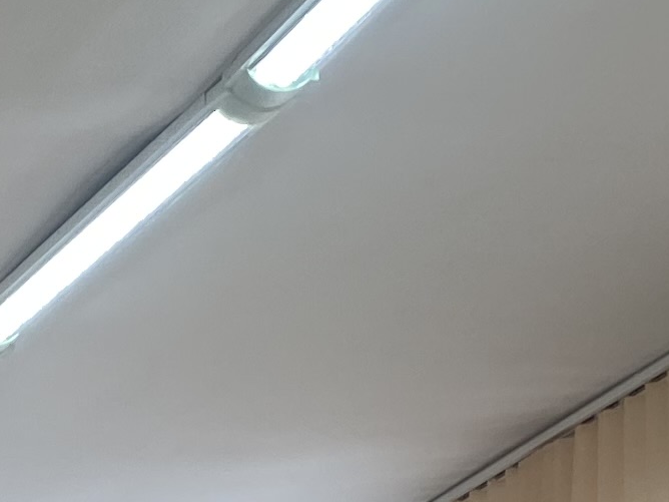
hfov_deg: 11.3
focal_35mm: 157
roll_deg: +0.2
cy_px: 1480
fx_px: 3034
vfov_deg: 8.1
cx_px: -697
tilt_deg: -0.6
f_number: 1.8
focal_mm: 4.25
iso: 50
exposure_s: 1/100
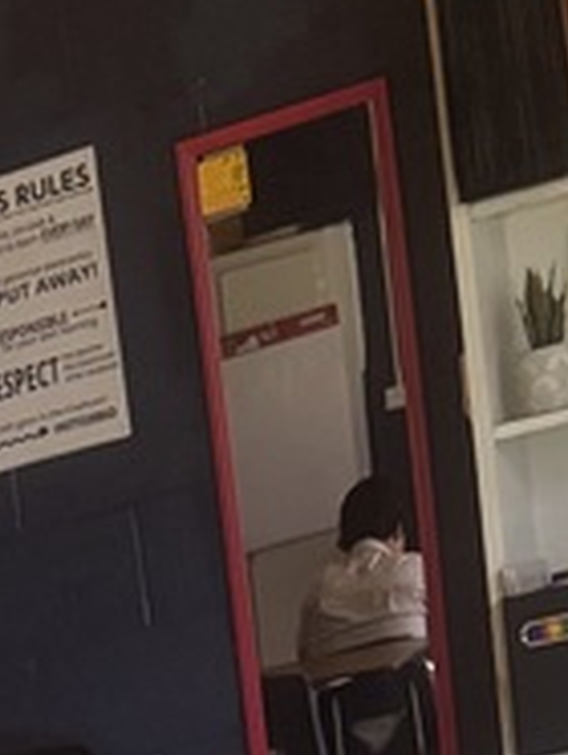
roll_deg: +15.2
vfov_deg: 11.0
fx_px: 3121
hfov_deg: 9.2
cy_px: 1957
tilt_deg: -21.7
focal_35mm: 143
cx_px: -828
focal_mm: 5.96
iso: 200
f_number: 1.6
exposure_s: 1/60
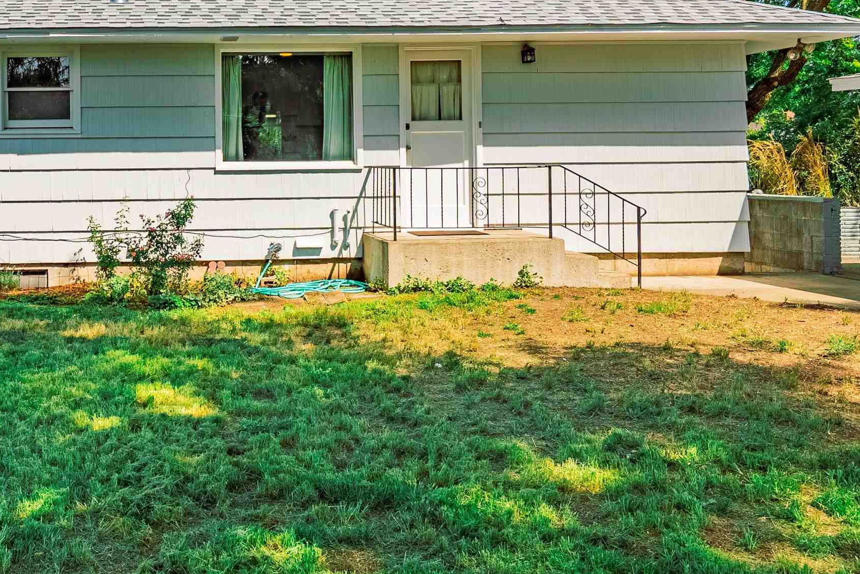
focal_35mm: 38
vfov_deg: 34.6
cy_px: 165
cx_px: 164
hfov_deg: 47.7
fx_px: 908
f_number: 8
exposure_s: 1/8000
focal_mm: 21
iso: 400
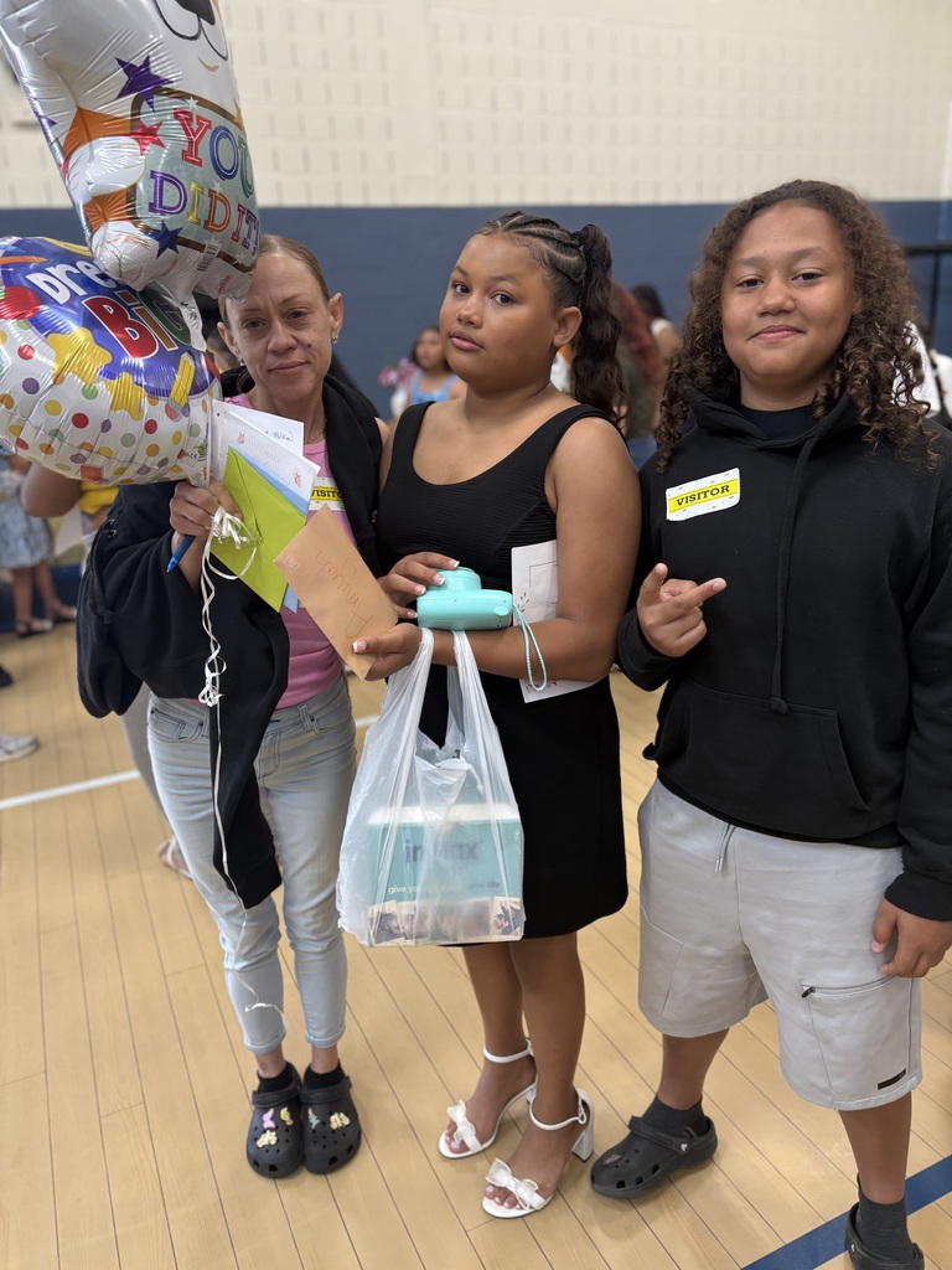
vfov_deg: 67.3
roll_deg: +2.7
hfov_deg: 53.1
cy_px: 635
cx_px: 476
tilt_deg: -18.0
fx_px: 953
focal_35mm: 26
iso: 125
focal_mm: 5.96
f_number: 1.6
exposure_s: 1/60
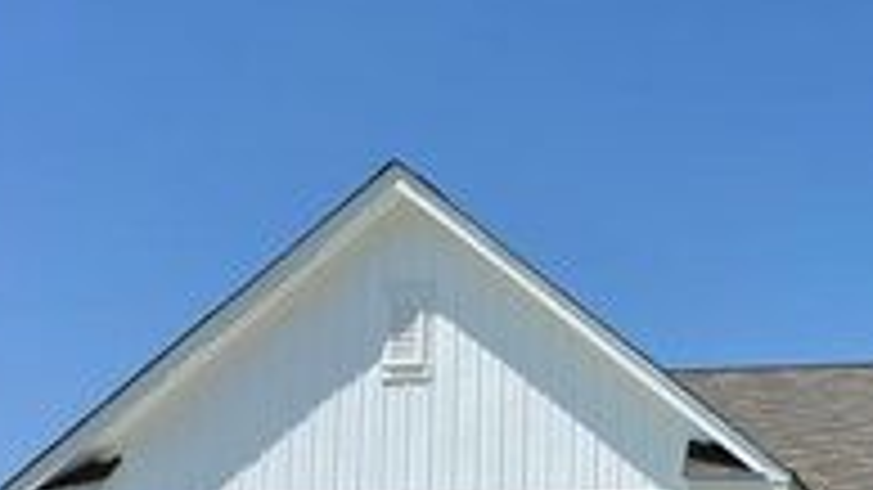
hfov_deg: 27.5
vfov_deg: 16.3
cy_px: 452
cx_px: 842
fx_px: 1689
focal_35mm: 73
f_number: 1.5
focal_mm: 5.7
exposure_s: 1/6579
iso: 50
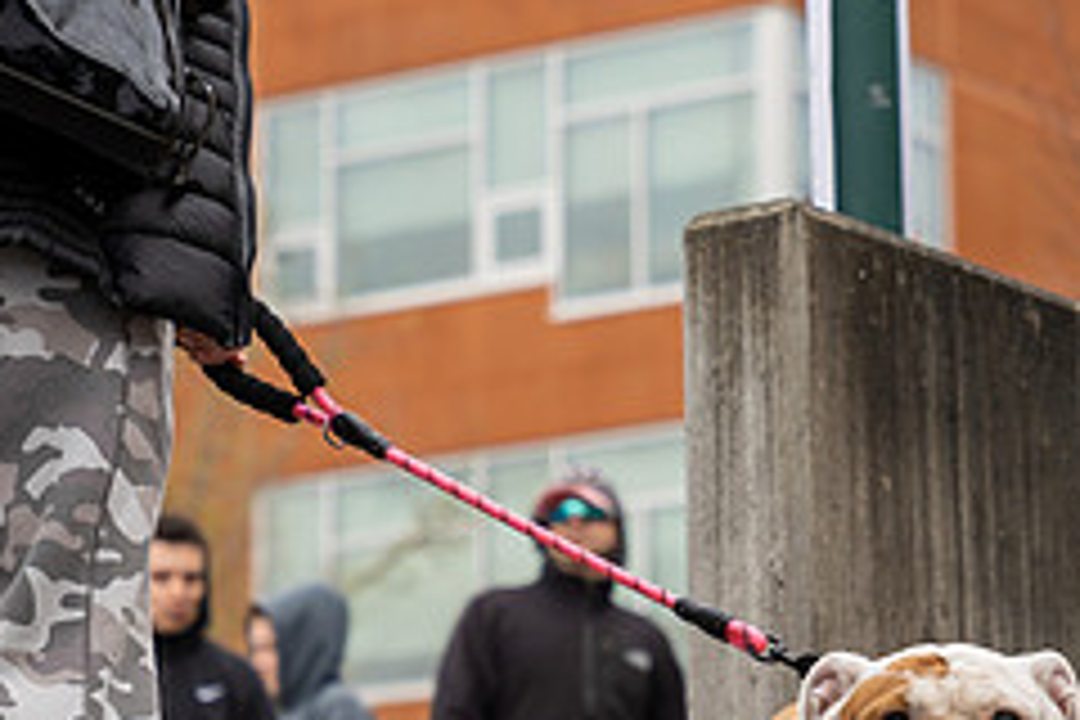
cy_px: 578
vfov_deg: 8.1
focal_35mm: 169
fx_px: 5070
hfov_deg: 12.1
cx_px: 900
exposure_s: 1/320
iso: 100
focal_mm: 70
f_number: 3.5
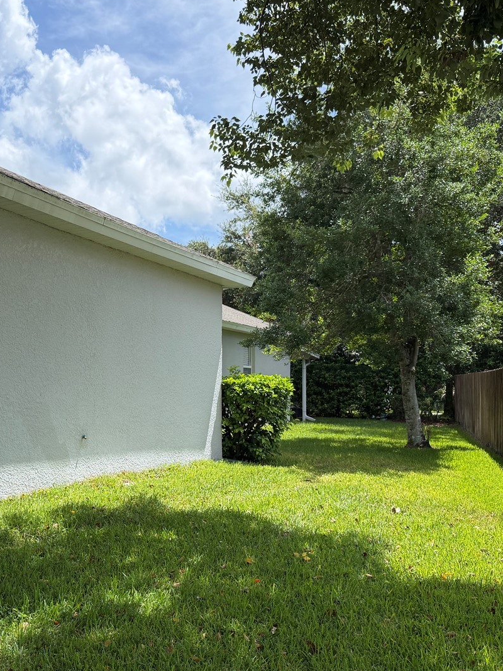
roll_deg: -0.4
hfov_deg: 38.6
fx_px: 698
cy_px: 370
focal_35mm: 36
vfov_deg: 51.3
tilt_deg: +1.5
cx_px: 123
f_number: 1.78
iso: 100
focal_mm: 6.76
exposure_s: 1/3759
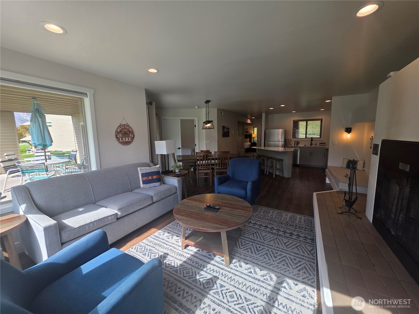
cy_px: 157
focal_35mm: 13
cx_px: 210
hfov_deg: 106.2
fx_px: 157
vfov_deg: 89.9
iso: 40
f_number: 1.9
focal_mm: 2.2
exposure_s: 1/288
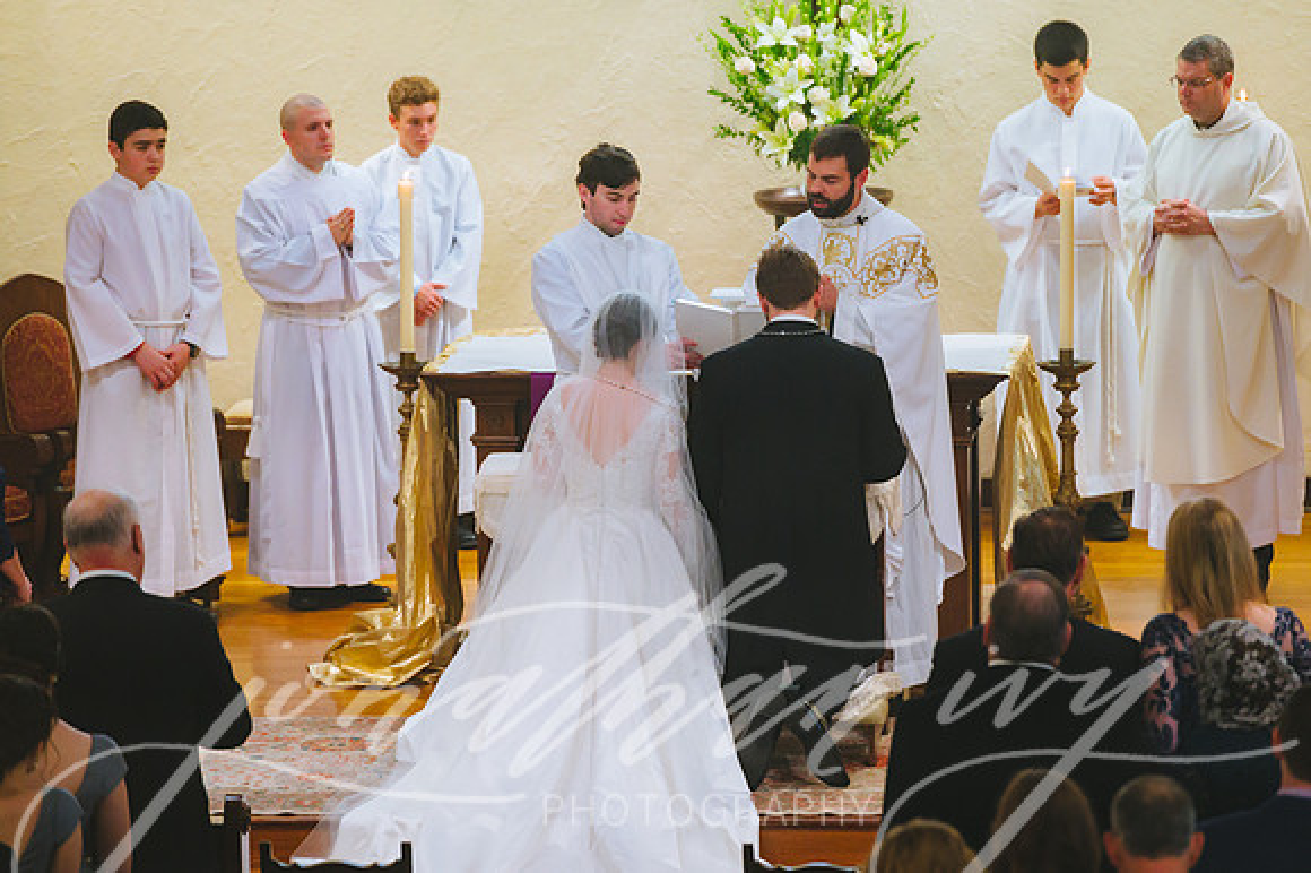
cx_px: 656
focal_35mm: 200
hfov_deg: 10.3
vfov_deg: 6.9
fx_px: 7279
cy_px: 436
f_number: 2.8
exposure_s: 1/200
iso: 3200
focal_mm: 200
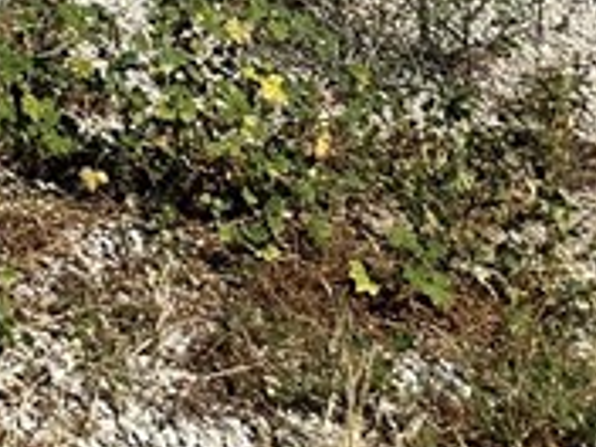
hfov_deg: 11.5
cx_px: -864
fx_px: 2410
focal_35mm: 140
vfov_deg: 9.1
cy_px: -748
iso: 80
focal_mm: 6.86
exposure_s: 1/8929
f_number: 1.78
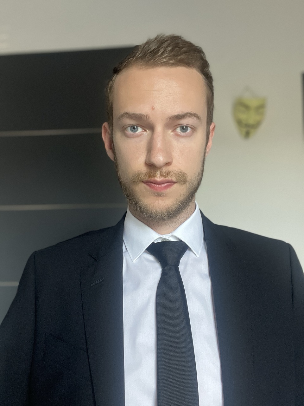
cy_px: 203
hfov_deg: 46.8
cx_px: 152
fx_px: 351
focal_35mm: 30
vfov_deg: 60.0
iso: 400
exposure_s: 1/53
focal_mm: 2.71
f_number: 2.2
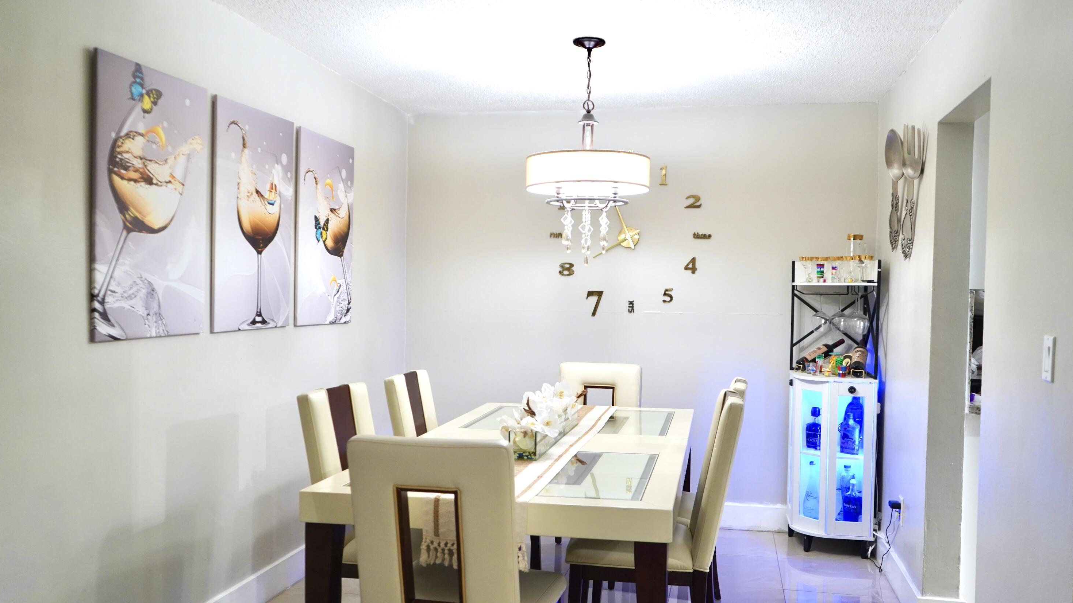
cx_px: 545
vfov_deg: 37.8
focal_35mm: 31
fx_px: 882
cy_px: 318
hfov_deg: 62.6
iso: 1600
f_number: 4
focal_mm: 29
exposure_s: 1/60
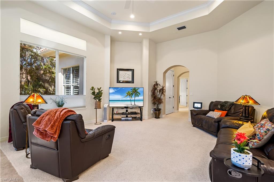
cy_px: 91
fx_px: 122
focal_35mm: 16
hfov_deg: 96.8
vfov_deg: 73.7
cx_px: 137
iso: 400
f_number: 8
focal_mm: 16
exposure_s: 1/1.25
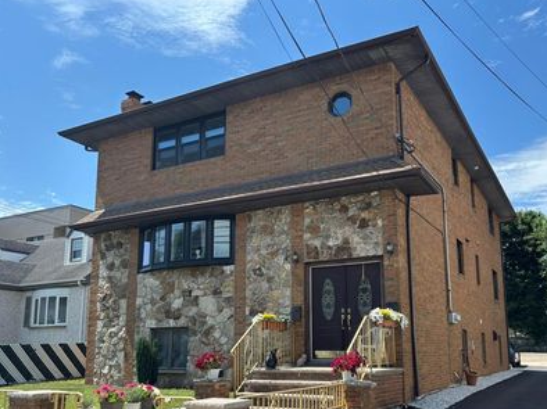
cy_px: 253
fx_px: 521
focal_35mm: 33
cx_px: 300
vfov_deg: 42.6
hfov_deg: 55.3
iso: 50
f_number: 1.6
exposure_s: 1/1984
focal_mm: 5.96
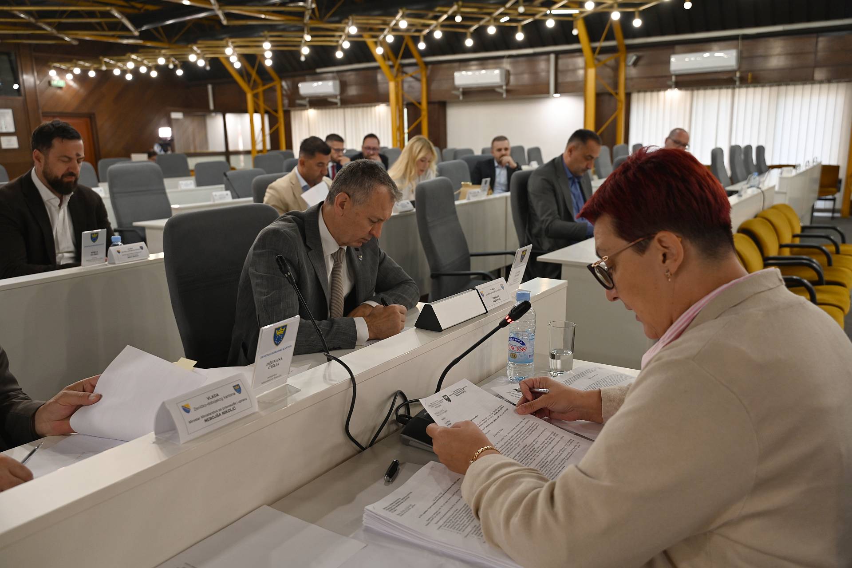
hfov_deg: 65.5
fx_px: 663
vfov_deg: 46.4
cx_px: 426
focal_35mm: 28
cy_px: 284
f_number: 4
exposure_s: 1/60
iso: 640
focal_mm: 28
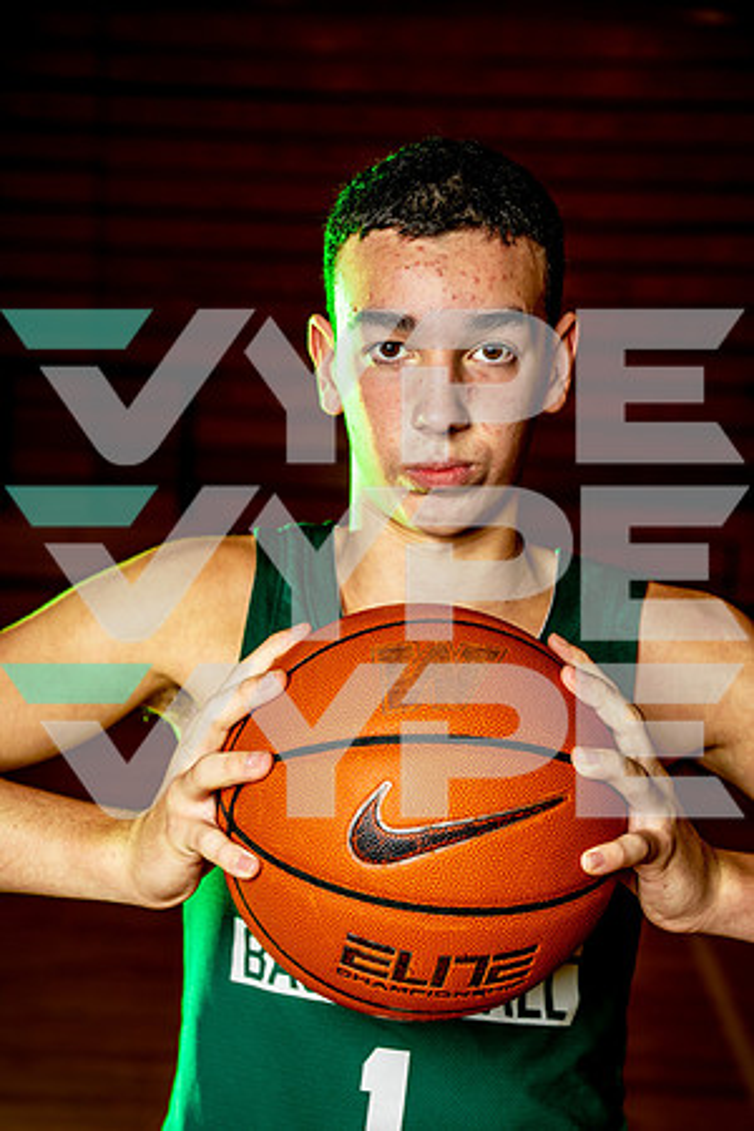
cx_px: 377
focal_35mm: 70
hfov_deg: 19.5
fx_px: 2199
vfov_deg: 28.8
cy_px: 566
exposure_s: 1/250
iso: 200
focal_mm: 70
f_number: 5
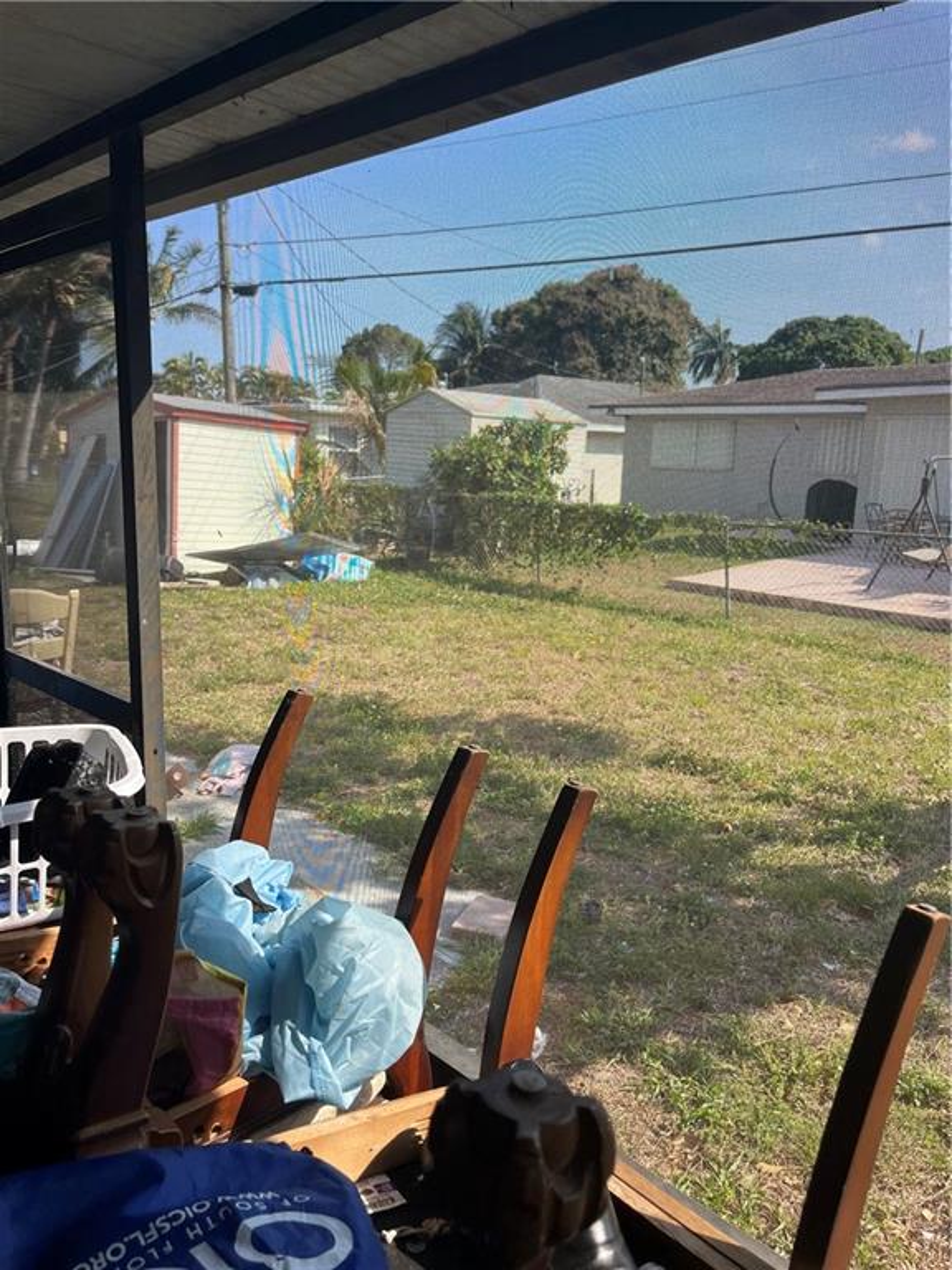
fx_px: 953
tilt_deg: -12.1
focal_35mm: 26
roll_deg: -0.8
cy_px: 635
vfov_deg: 67.3
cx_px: 476
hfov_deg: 53.1
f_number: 1.6
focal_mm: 5.1
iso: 50
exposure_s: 1/1000
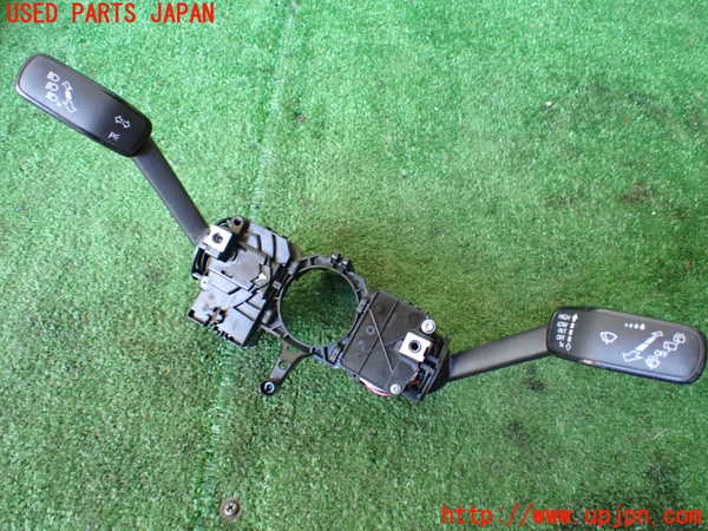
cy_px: 266
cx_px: 354
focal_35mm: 30
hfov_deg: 60.0
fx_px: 614
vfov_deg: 46.8
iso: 800
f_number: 2.3
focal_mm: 5.4
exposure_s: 1/60
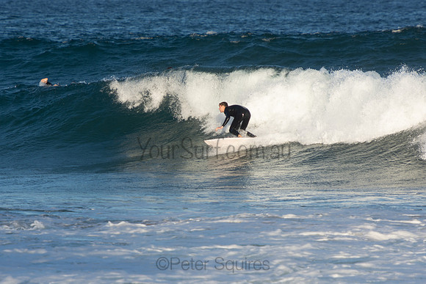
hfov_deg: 4.3
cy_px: 142
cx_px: 213
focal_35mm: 480
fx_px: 5681
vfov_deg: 2.9
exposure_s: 1/640
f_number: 5.6
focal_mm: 320
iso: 140
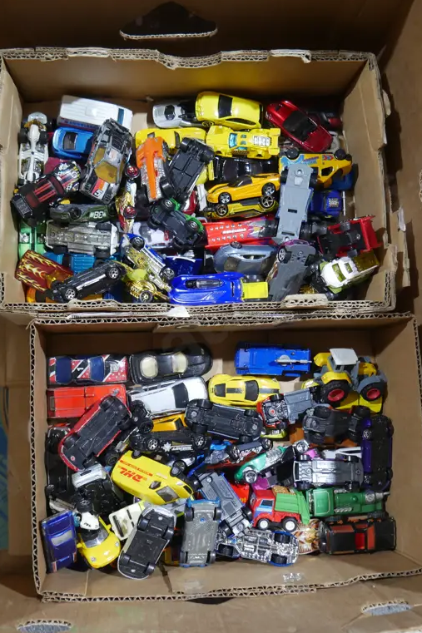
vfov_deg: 46.4
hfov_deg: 31.9
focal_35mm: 42
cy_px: 317
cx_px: 221
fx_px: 739
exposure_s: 1/60
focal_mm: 15
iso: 640
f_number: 3.6
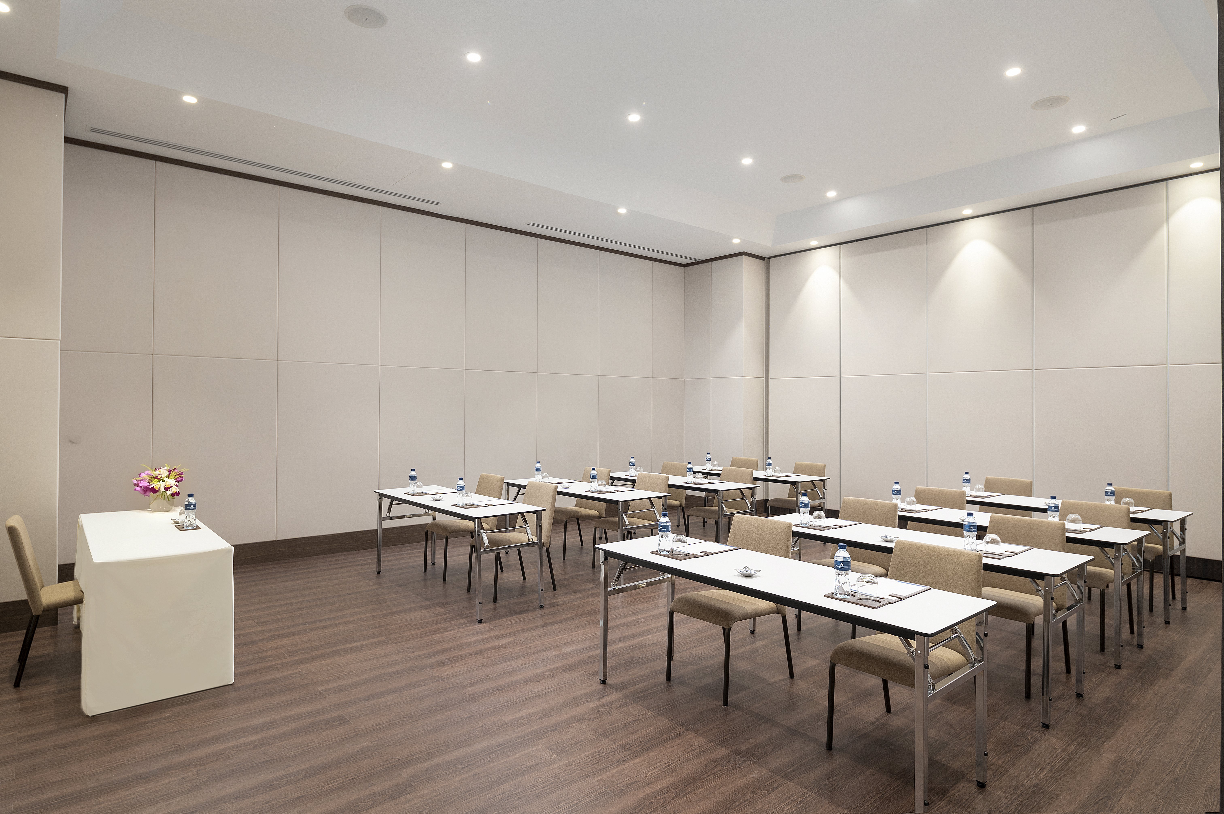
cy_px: 407
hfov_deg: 86.9
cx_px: 612
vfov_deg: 64.5
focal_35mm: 19
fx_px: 646
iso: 320
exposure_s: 1/10
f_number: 8
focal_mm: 19
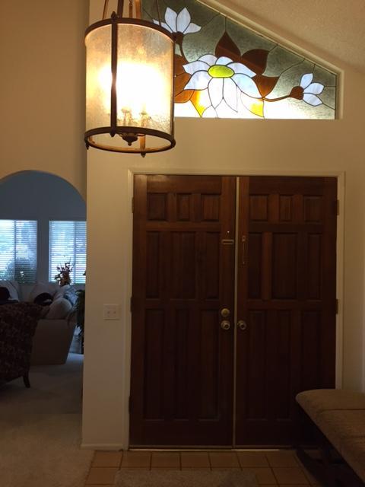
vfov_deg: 61.7
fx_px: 408
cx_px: 182
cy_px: 244
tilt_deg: -1.4
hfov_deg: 48.2
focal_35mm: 29
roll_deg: -0.3
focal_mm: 4.15
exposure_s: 1/30
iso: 100
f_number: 2.2
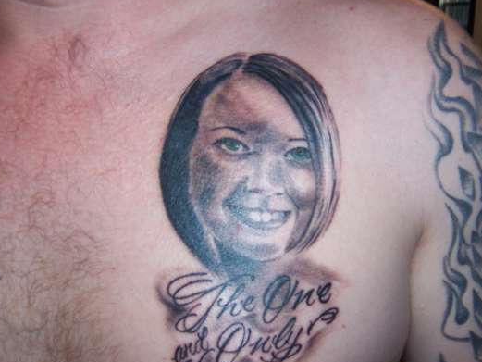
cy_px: 199
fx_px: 529
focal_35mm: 38
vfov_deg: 37.7
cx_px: 233
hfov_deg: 49.0
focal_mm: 5.5
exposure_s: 1/60
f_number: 2.8
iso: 140
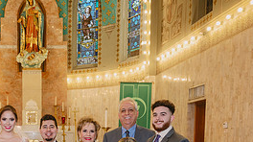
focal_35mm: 61
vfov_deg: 18.4
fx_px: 409
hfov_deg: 32.9
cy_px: 183
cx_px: 34
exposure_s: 1/125
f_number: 4
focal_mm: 26.5
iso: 1000
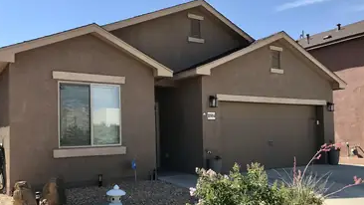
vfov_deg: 33.6
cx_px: 180
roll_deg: +2.7
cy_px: 125
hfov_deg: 56.6
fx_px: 338
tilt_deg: +1.8
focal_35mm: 35
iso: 20
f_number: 1.8
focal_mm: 3.99
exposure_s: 1/1546
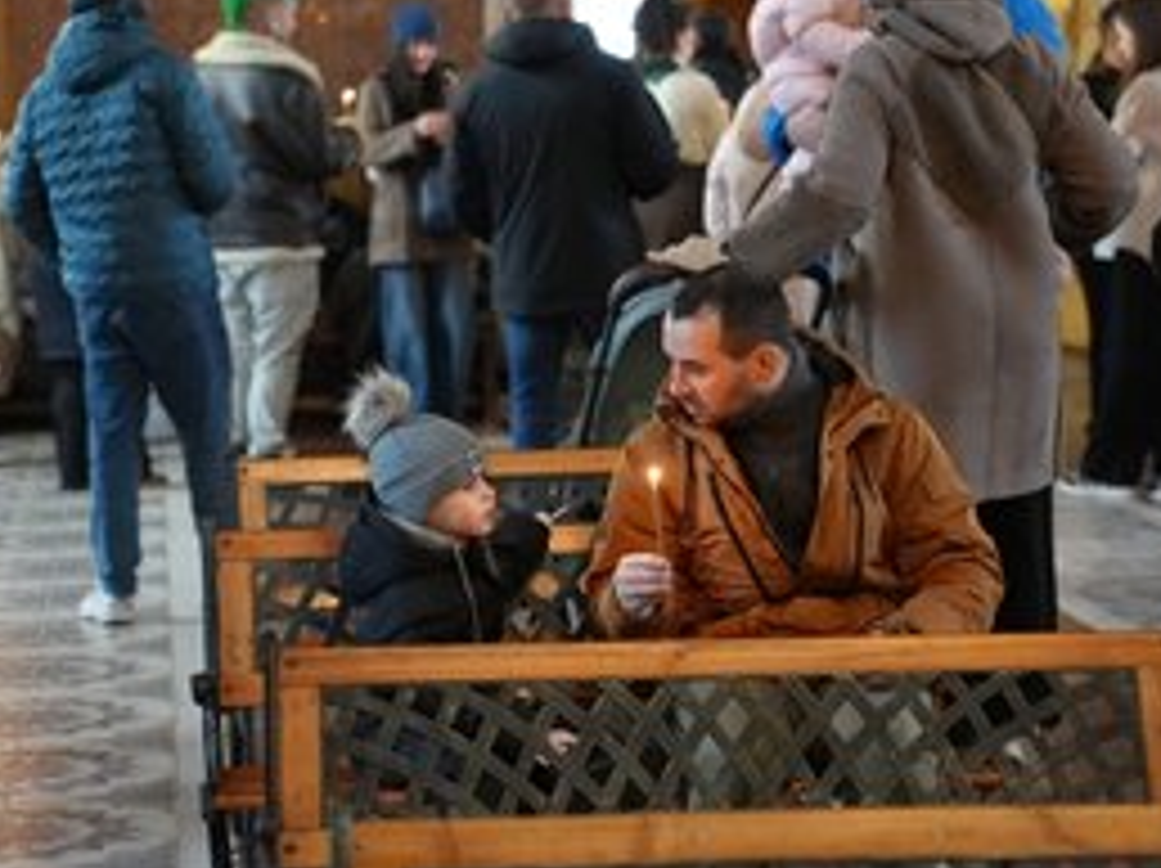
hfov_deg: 17.6
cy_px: 407
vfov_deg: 13.2
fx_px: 3753
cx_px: 608
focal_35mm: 112
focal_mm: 75
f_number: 3.2
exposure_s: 1/160
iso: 12800
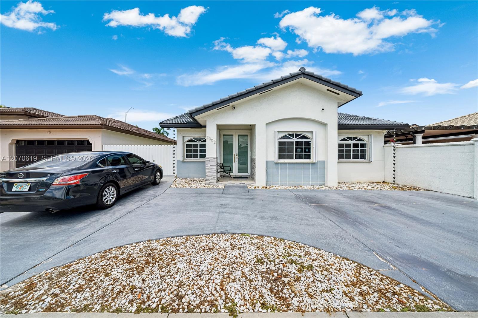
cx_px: 239
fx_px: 159
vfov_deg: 90.0
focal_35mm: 12
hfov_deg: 112.6
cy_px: 159
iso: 100
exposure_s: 1/250
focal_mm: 12
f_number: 7.1
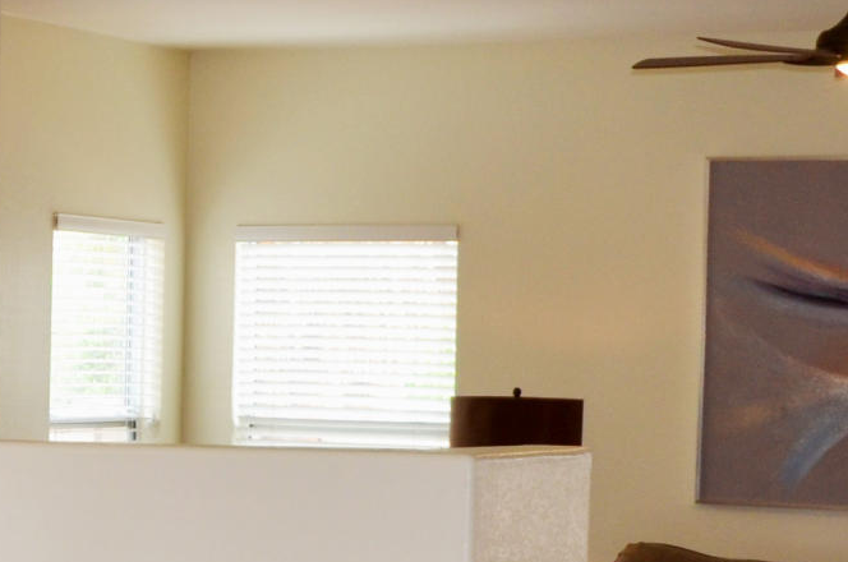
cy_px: 542
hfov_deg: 16.0
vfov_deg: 11.1
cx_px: -239
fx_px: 2868
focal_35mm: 122
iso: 320
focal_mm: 18
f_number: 3.5
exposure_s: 1/125
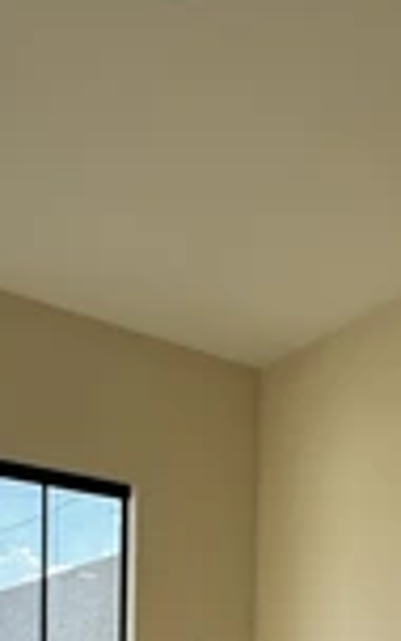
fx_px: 822
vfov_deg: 34.7
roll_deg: -0.6
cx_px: 203
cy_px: 755
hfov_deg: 27.4
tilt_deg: -3.9
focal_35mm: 47
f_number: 2.2
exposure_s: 1/741
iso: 50
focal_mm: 2.22
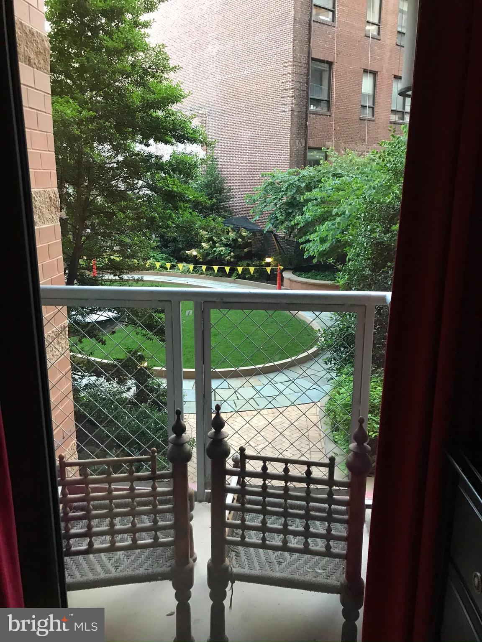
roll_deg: +1.3
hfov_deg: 49.7
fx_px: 520
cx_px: 241
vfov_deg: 63.4
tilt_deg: -13.5
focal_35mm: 28
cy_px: 321
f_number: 1.8
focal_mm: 3.99
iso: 64
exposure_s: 1/15
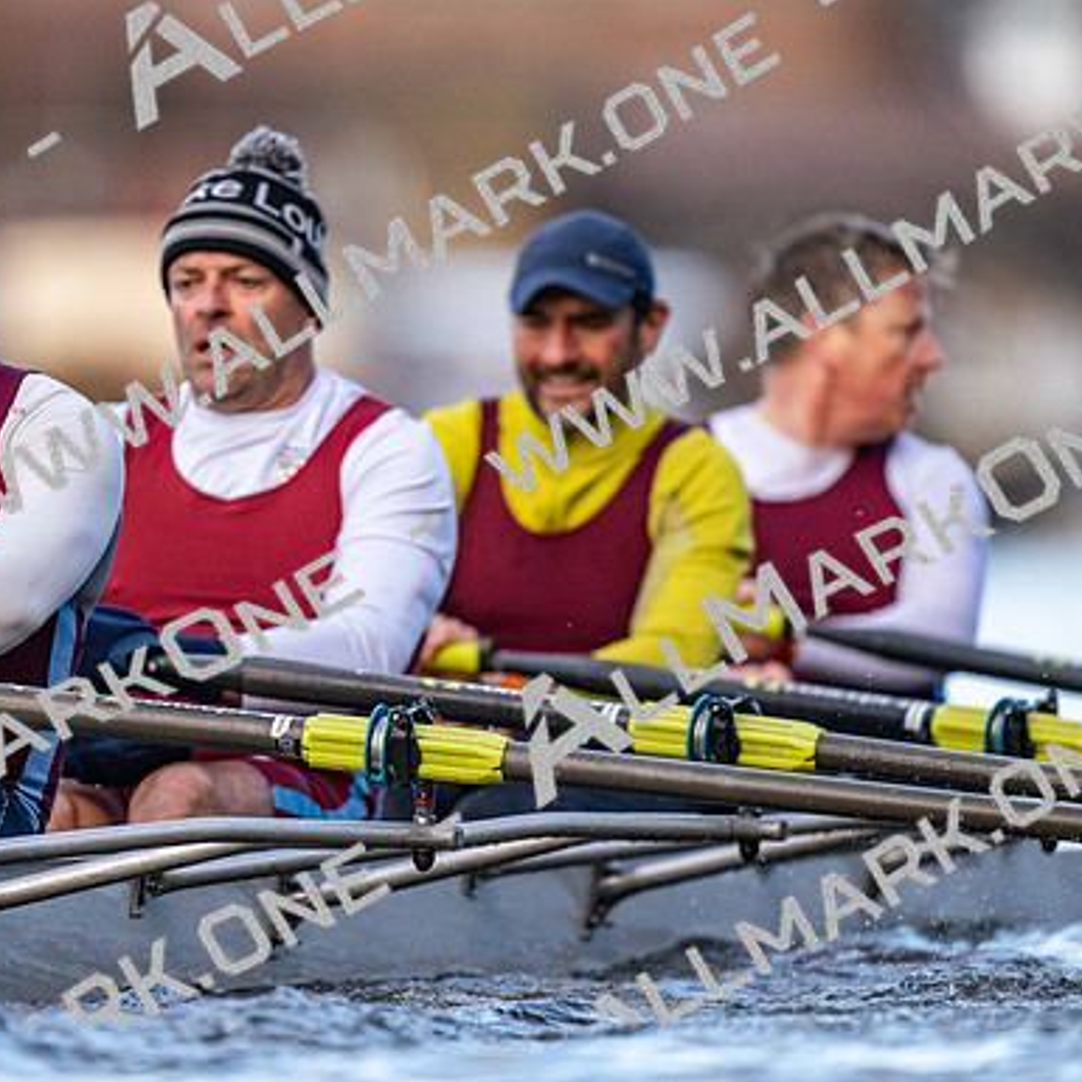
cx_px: 281
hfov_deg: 2.3
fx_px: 27195
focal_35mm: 769
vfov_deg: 2.3
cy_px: 541
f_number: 4
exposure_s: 1/2500
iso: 2000
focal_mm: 600
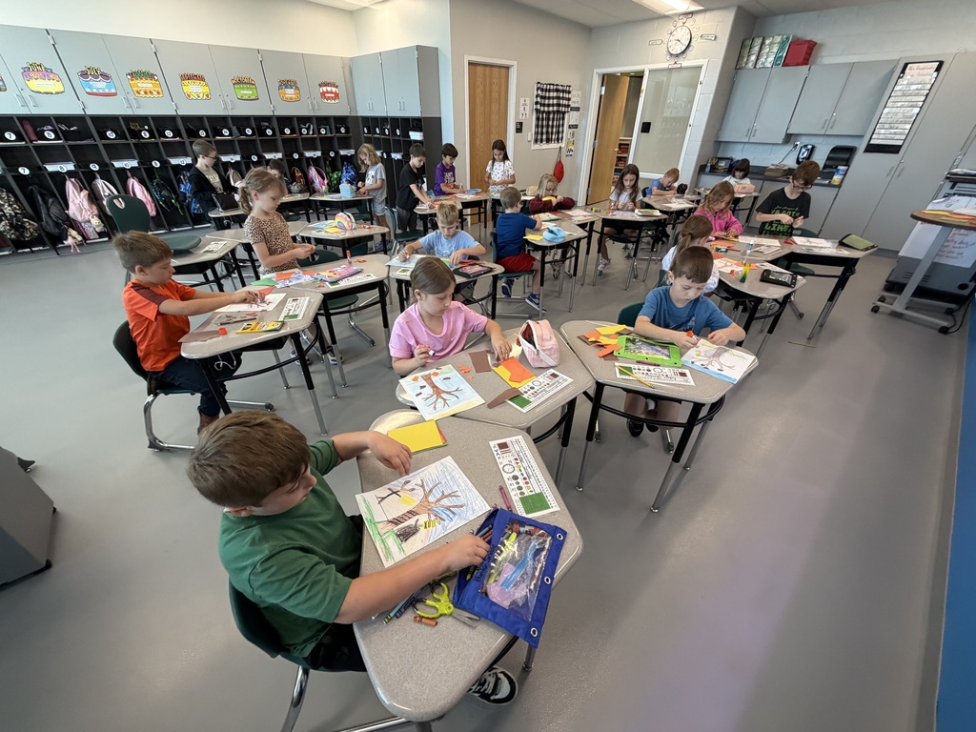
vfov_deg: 85.7
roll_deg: +0.4
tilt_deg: -31.1
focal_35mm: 14
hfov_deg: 102.1
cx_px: 488
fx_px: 395
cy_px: 366
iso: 320
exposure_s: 1/120
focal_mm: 2.22
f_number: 2.2
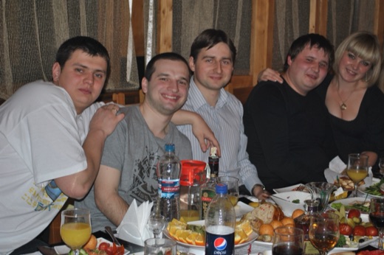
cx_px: 192
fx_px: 767
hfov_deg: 28.1
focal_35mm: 72
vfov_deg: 18.9
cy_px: 128
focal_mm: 48
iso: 200
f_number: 5.3
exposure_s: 1/60
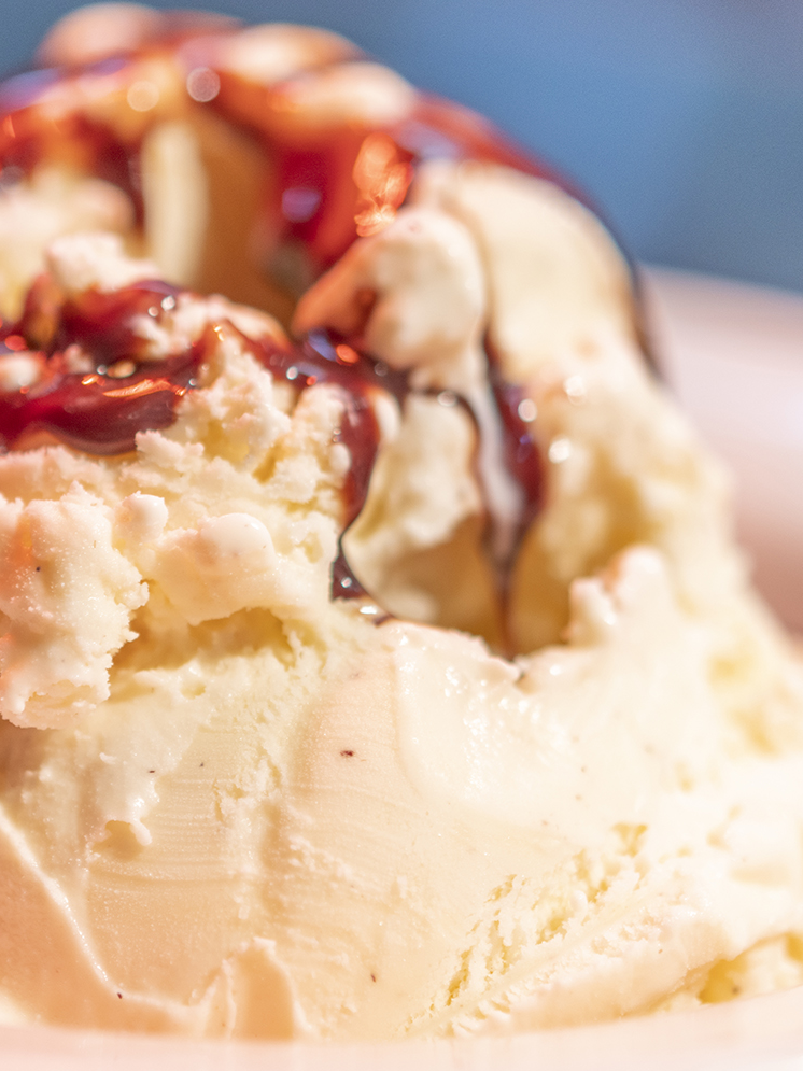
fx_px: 2691
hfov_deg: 16.9
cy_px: 536
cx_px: 277
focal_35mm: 87
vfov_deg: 22.5
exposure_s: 1/125
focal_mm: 60
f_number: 3
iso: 64
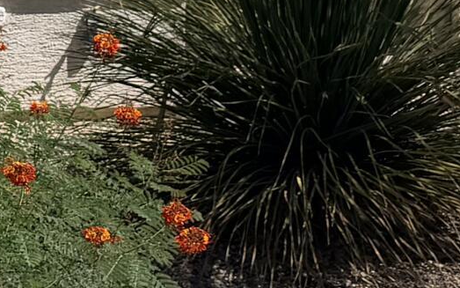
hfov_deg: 12.6
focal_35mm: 146
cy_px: -60
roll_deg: +1.8
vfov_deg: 8.9
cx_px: -449
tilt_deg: -8.4
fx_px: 1831
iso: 80
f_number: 1.78
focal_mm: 6.76
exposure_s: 1/5714
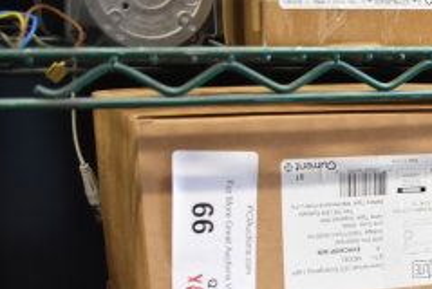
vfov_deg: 16.6
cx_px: 537
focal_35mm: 80
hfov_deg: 22.9
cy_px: 310
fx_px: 964
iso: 1100
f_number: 3.8
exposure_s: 1/30
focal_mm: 21
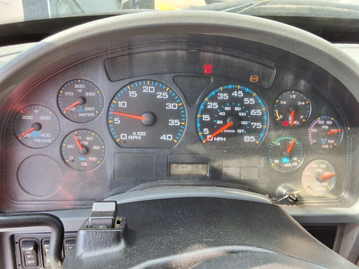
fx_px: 290
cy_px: 134
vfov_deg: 49.7
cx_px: 180
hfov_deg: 63.4
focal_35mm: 28
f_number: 1.9
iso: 40
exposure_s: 1/120
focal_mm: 2.91
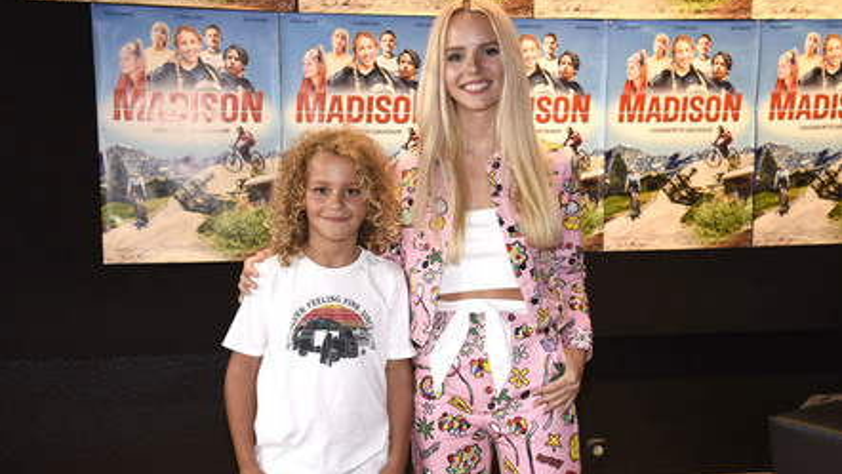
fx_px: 1050
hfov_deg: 43.7
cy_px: 274
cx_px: 414
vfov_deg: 25.4
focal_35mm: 47
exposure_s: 1/100
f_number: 6.3
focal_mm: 44
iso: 1250
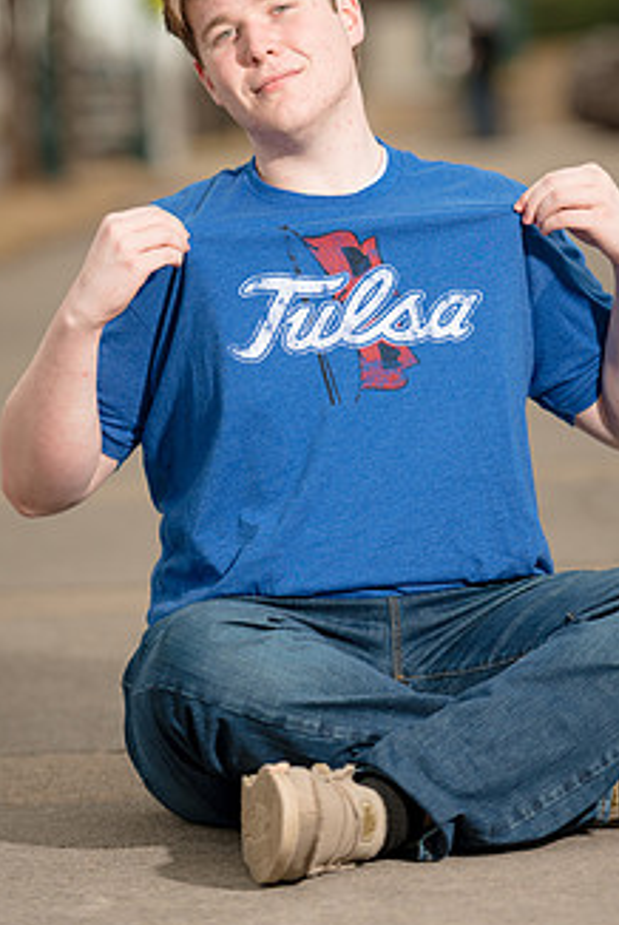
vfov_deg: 10.6
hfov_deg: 7.1
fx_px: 4967
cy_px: 312
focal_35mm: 193
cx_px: 301
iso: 64
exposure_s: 1/250
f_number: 2.8
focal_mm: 140
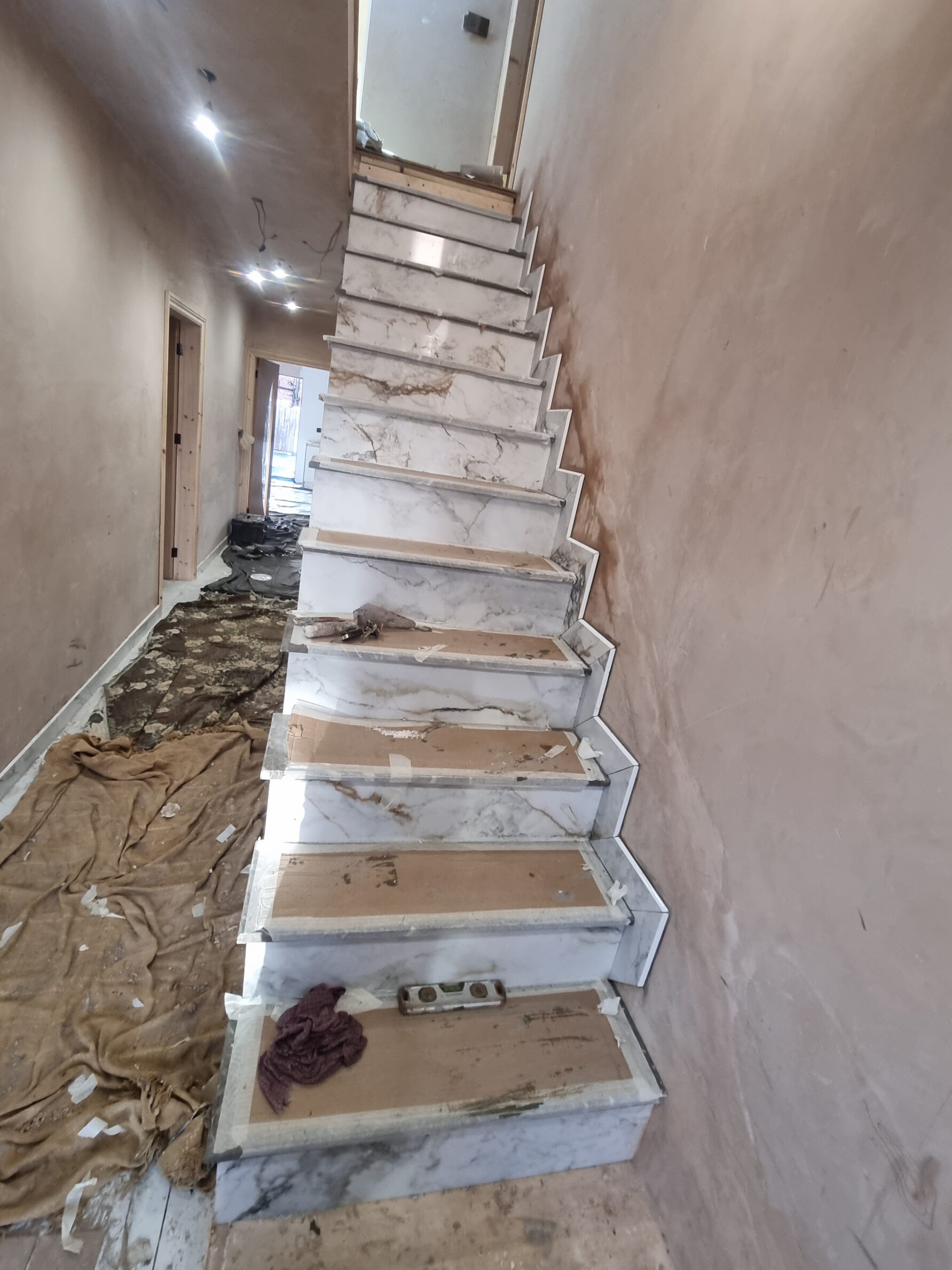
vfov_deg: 101.9
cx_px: 461
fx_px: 513
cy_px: 591
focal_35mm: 14
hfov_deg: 85.7
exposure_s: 1/50
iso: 200
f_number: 2.2
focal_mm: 2.2
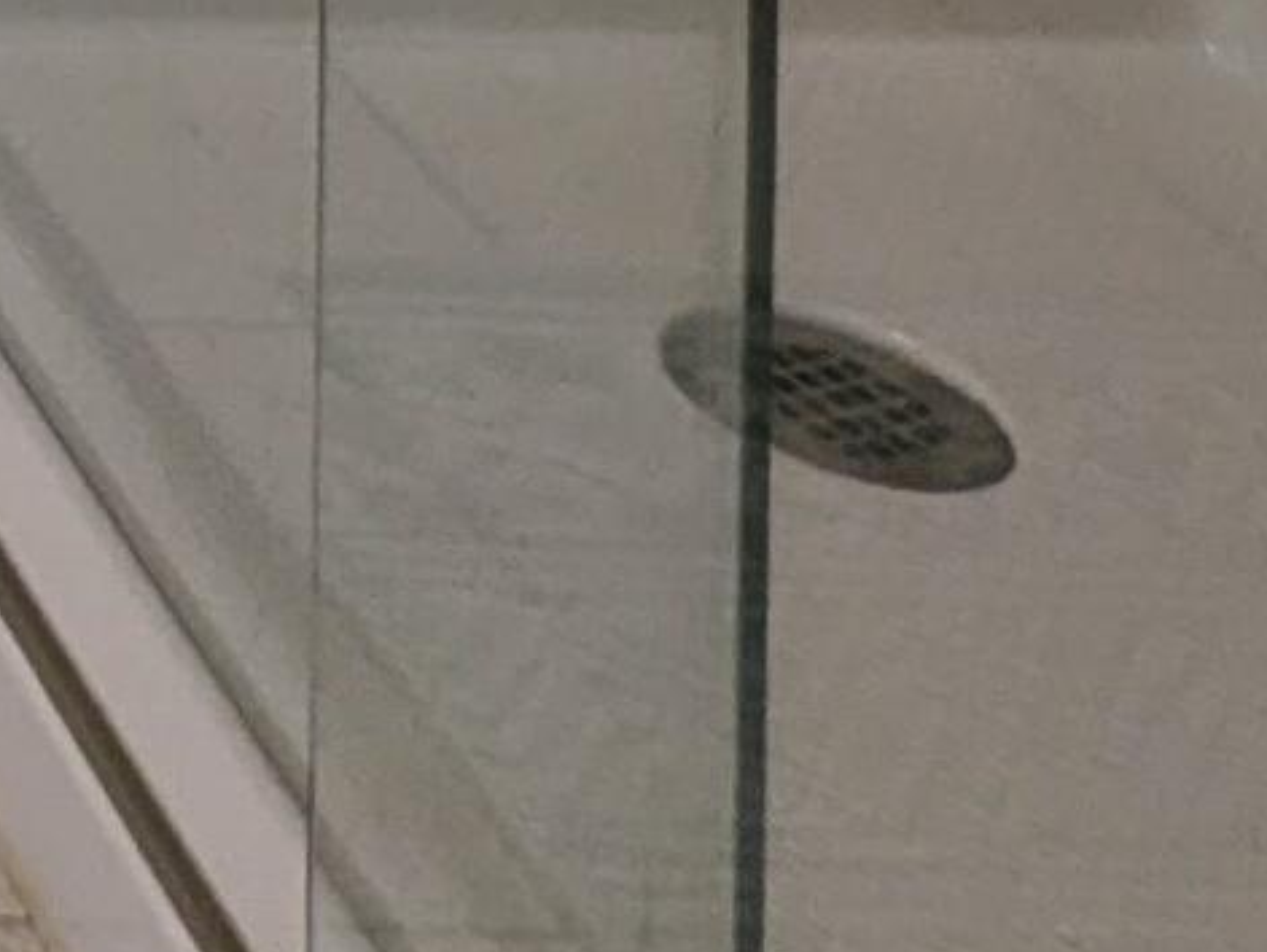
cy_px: -2049
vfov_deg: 10.0
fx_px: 3736
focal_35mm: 102
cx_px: -1711
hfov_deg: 14.0
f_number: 2.2
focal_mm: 2.35
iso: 51
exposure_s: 1/40
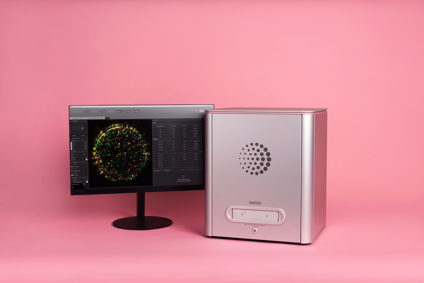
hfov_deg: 39.6
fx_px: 589
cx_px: 212
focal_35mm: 50
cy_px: 142
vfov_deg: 27.0
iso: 100
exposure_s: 1/160
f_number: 9
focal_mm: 50
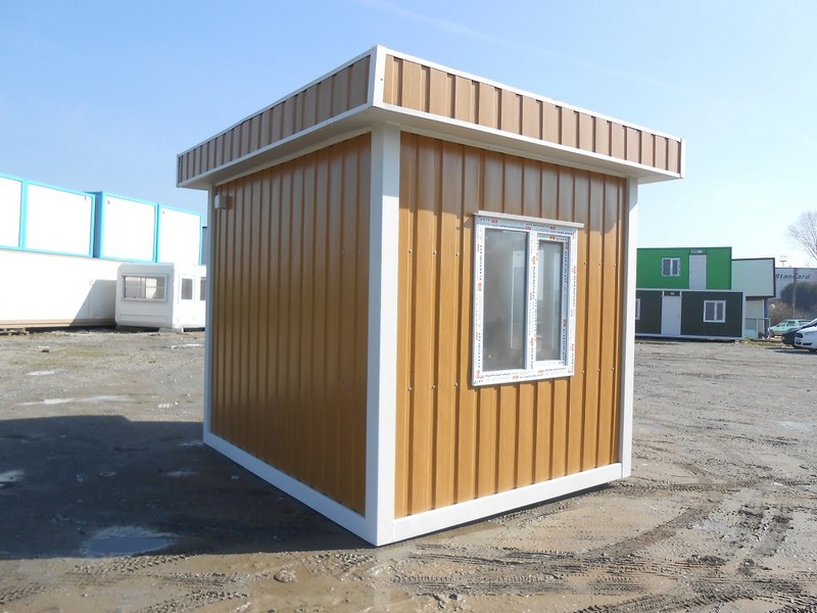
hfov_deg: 67.3
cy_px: 306
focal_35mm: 26
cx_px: 408
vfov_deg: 53.1
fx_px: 614
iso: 80
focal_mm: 4.6
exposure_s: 1/500
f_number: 3.5
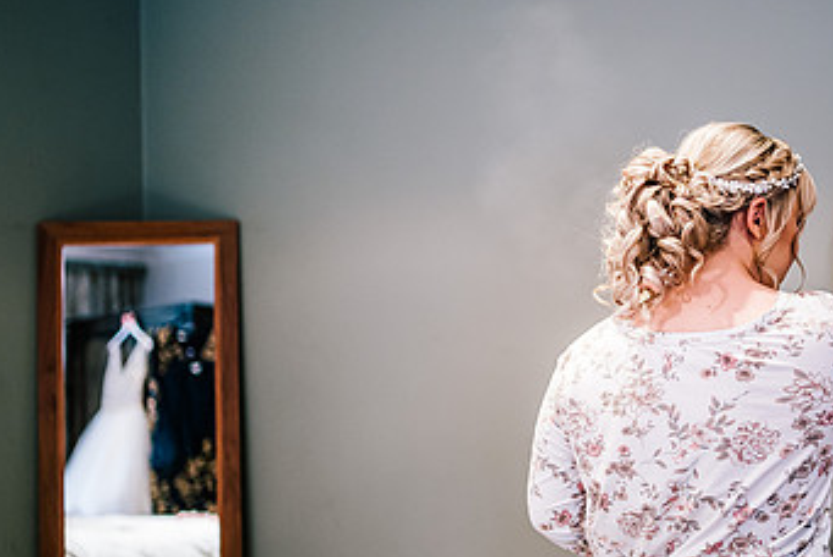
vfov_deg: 21.3
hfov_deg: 31.0
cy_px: 271
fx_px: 1482
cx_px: 602
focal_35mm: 64
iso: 1600
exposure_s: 1/250
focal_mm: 35
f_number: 1.4
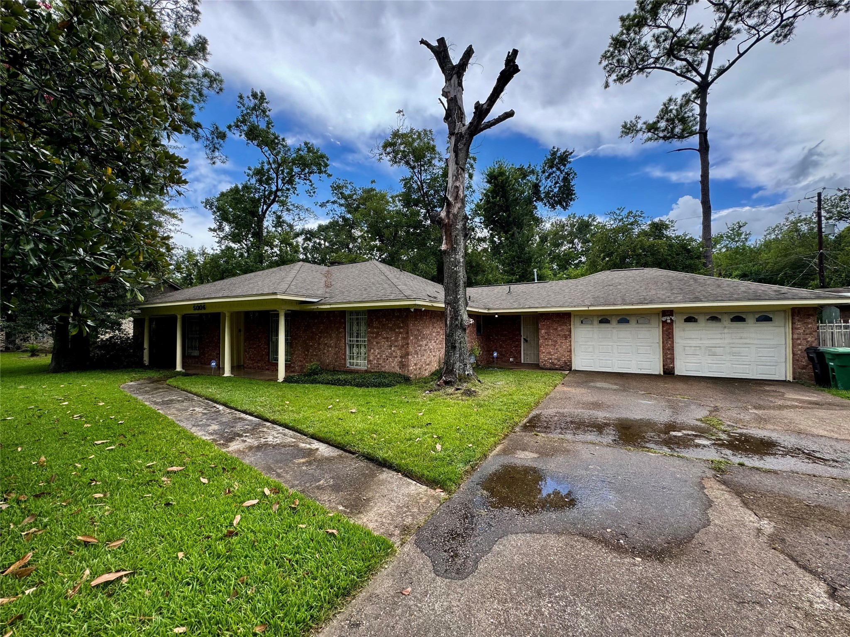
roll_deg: +0.3
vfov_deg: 85.7
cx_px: 425
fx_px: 344
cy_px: 318
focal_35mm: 14
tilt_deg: +1.1
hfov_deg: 102.1
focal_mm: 2.22
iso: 40
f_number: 2.2
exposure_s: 1/285
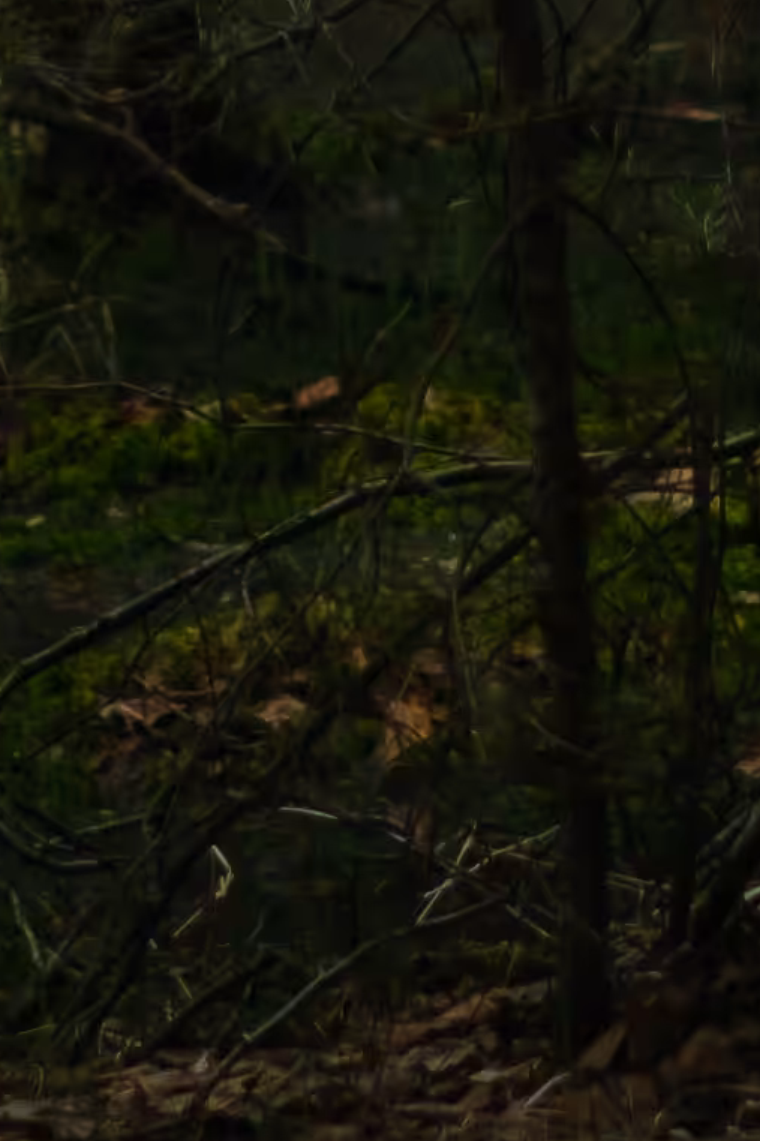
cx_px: 649
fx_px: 13242
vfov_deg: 4.6
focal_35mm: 418
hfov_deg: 3.3
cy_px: -2948
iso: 200
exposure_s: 1/2200
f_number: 2
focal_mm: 35
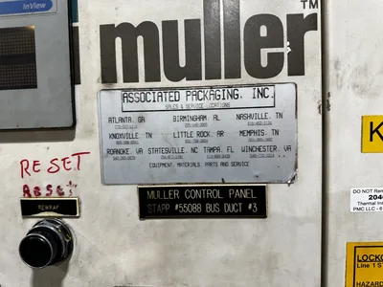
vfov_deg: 56.8
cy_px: 144
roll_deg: +1.6
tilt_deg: -5.3
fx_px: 266
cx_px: 192
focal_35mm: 24
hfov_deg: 71.6
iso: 200
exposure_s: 1/84
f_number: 1.78
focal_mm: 6.76
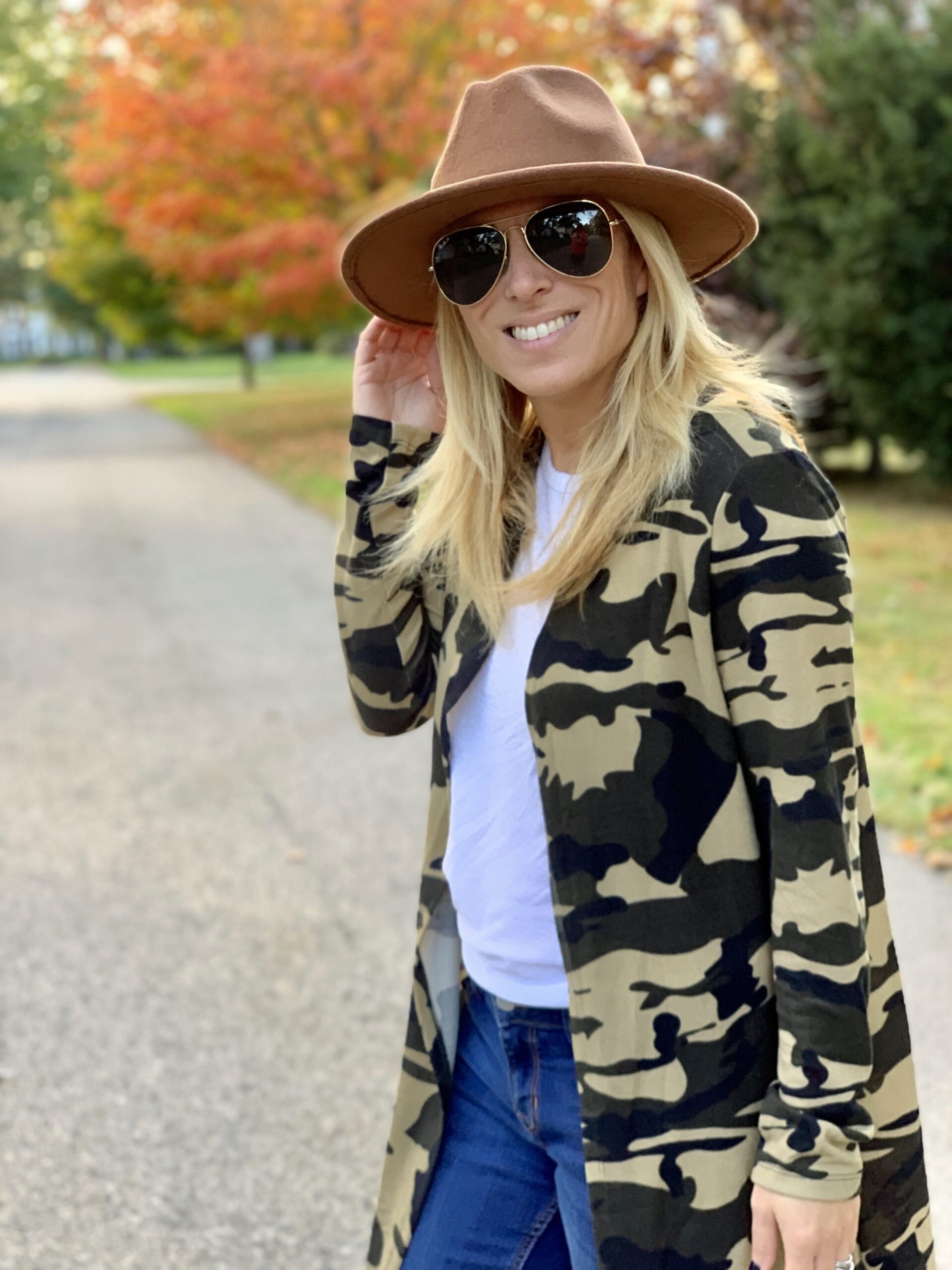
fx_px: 1907
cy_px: 635
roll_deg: +3.7
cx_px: 476
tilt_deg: -7.0
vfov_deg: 36.8
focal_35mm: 52
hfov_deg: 28.0
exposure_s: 1/96
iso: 125
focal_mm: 6
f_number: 2.4
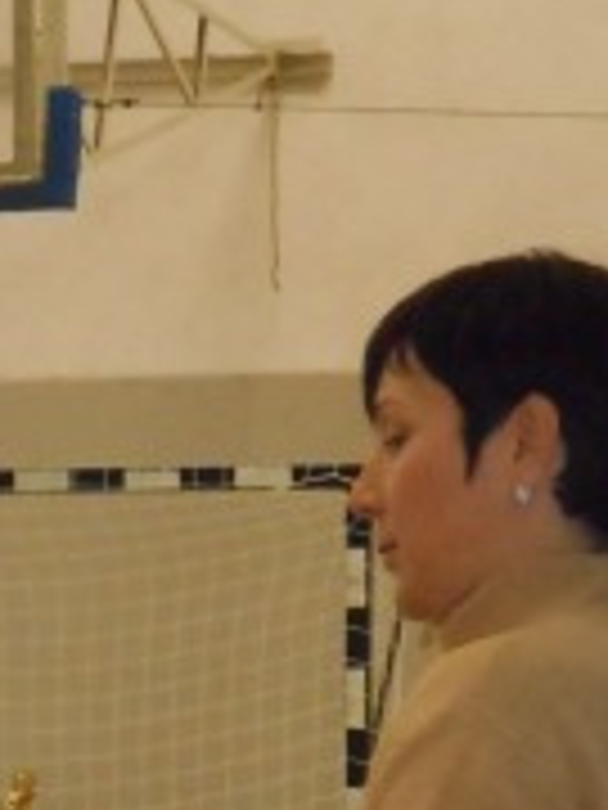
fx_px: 5948
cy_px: 765
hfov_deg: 5.8
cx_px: -77
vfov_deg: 7.8
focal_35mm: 254
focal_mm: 18.2
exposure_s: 1/60
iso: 1250
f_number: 5.8
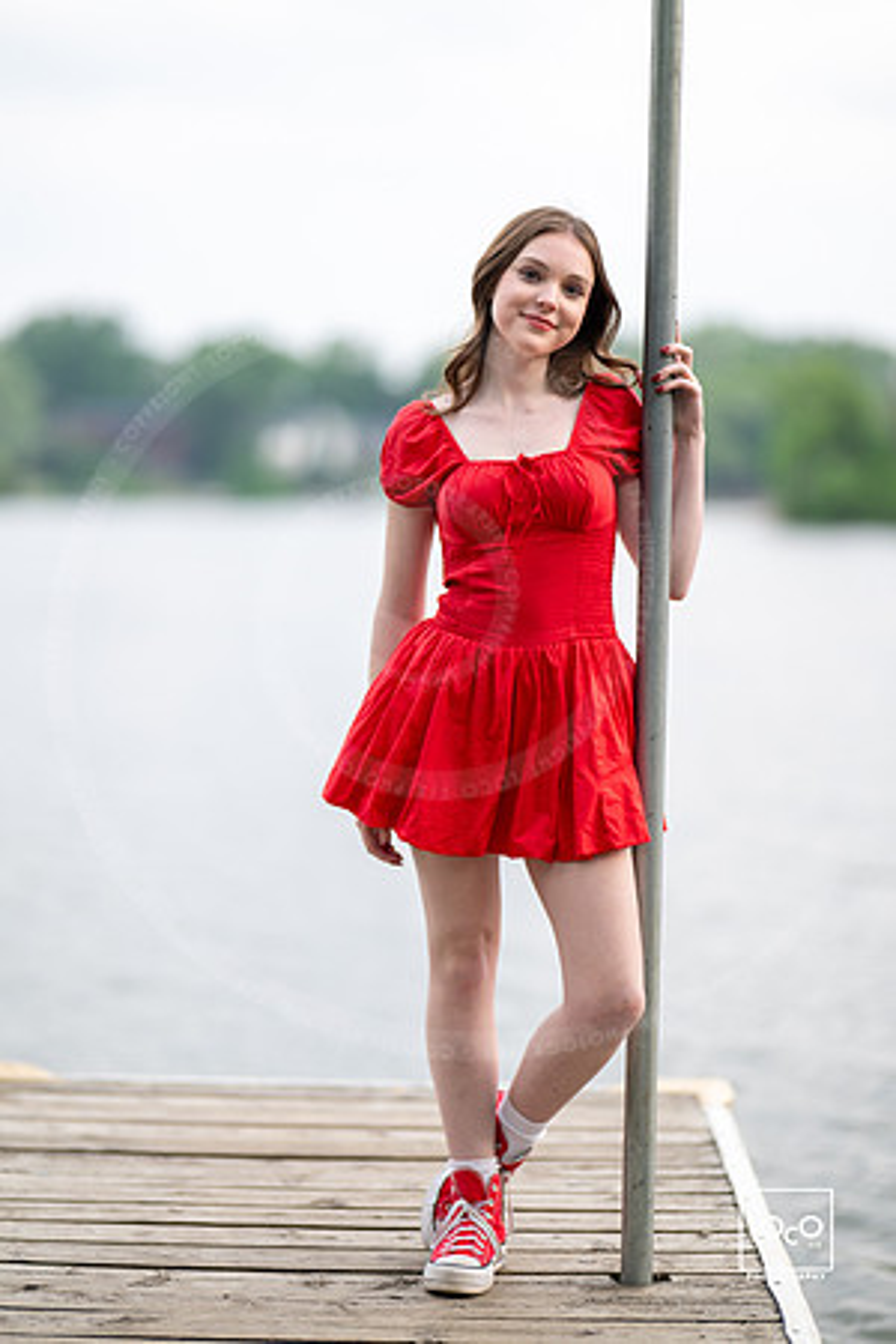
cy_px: 672
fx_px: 3173
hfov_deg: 16.1
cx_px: 448
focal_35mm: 85
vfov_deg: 23.9
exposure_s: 1/250
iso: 80
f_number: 1.2
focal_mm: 85
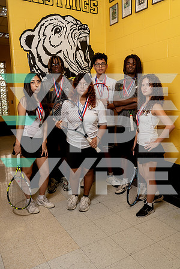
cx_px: 90
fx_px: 217
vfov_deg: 63.7
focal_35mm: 29
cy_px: 134
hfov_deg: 45.0
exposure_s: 1/250
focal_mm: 29
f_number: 5.6
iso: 500
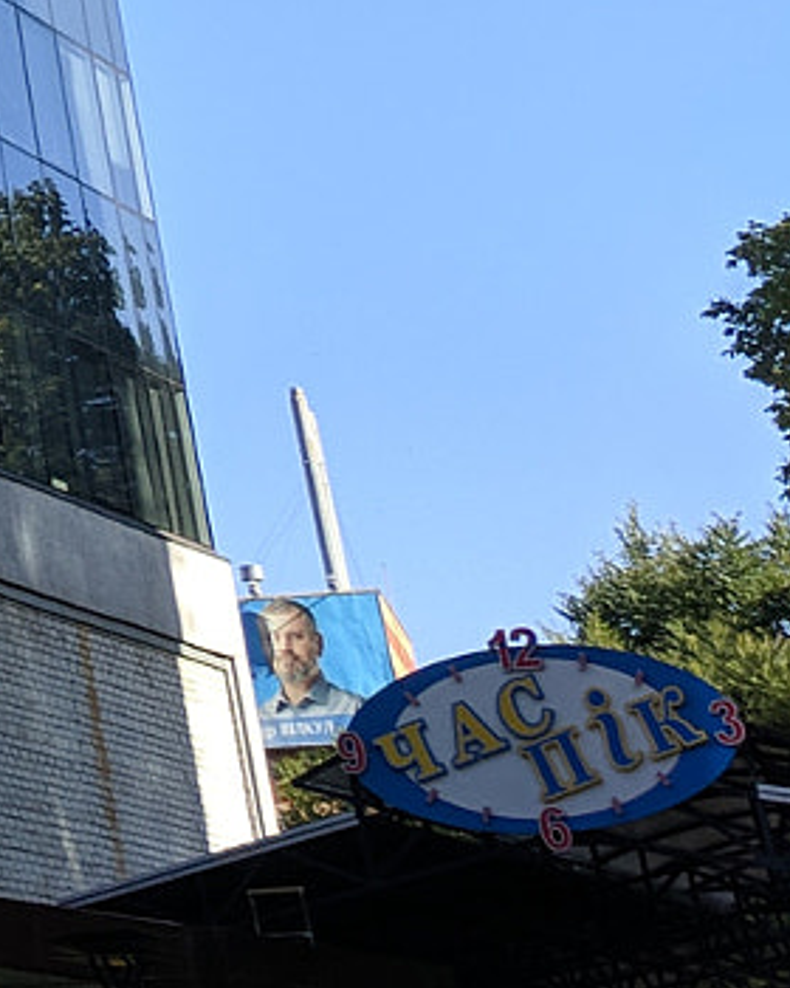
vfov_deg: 14.0
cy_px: -999
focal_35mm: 116
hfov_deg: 11.6
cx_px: -900
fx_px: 3390
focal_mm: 4.67
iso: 50
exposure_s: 1/861
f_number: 2
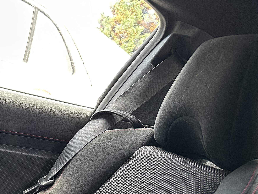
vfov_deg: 24.7
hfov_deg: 31.1
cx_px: -25
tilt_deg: -17.1
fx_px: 410
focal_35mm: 55
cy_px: 216
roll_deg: -16.6
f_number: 1.78
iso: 250
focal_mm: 6.86
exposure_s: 1/88
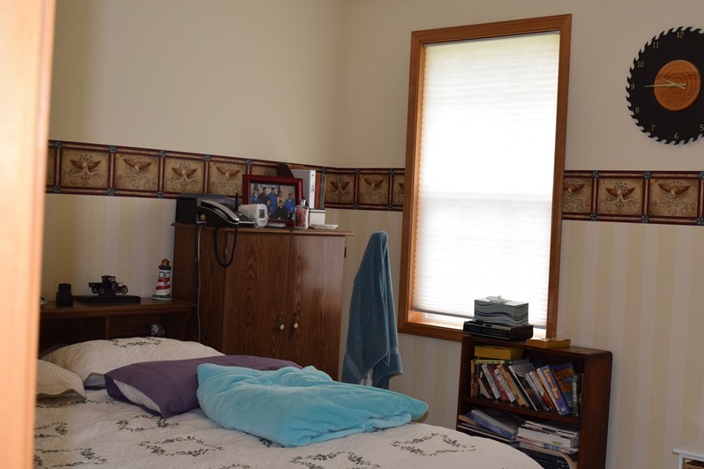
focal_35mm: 49
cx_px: 461
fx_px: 958
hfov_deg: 39.9
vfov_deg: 27.5
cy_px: 242
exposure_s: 1/125
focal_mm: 24
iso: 560
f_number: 5.6
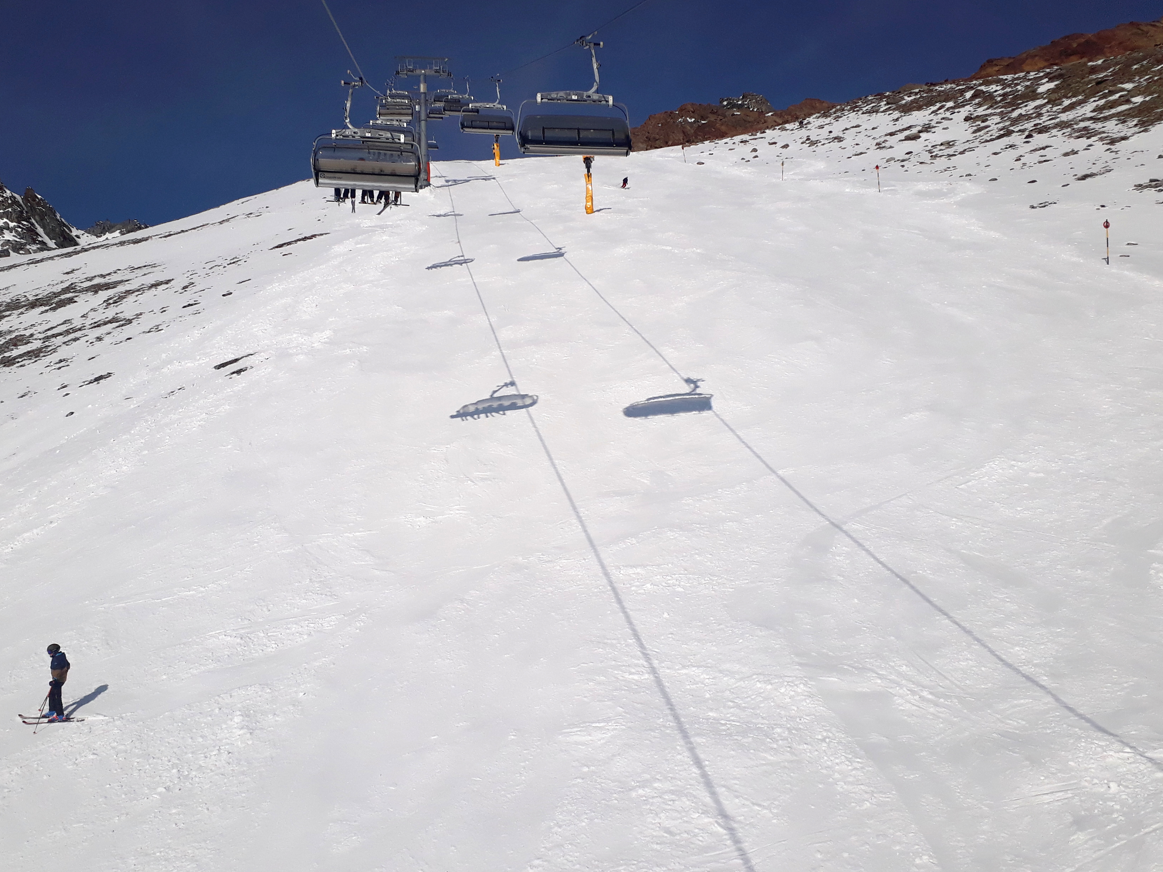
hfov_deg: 53.9
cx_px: 524
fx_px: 1142
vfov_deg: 41.8
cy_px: 404
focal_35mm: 34
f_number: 1.9
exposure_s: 1/10309
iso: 40
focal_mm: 3.6
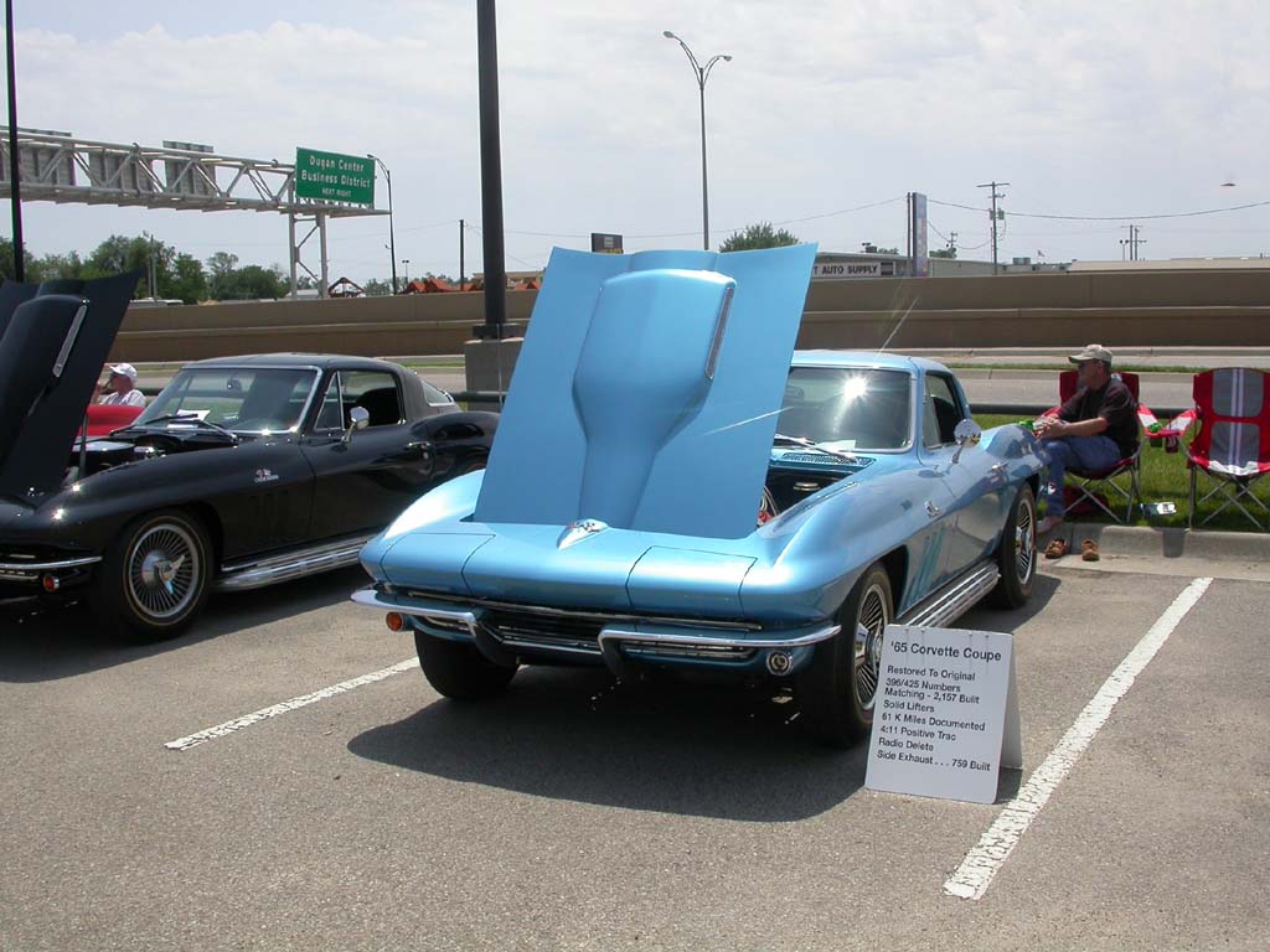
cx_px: 635
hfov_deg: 49.0
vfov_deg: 37.7
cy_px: 476
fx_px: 1394
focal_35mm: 38
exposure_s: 1/439
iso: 100
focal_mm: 7.85
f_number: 7.5
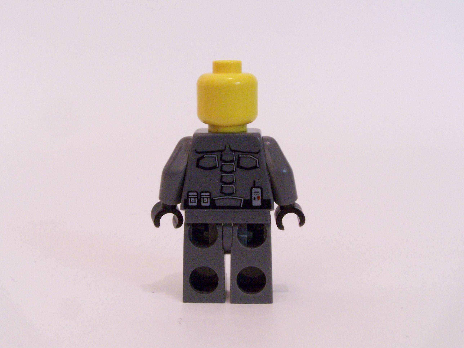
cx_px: 232
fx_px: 898
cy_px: 174
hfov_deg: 29.0
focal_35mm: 67
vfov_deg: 21.9
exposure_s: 1/4
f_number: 8
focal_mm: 11.1
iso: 400
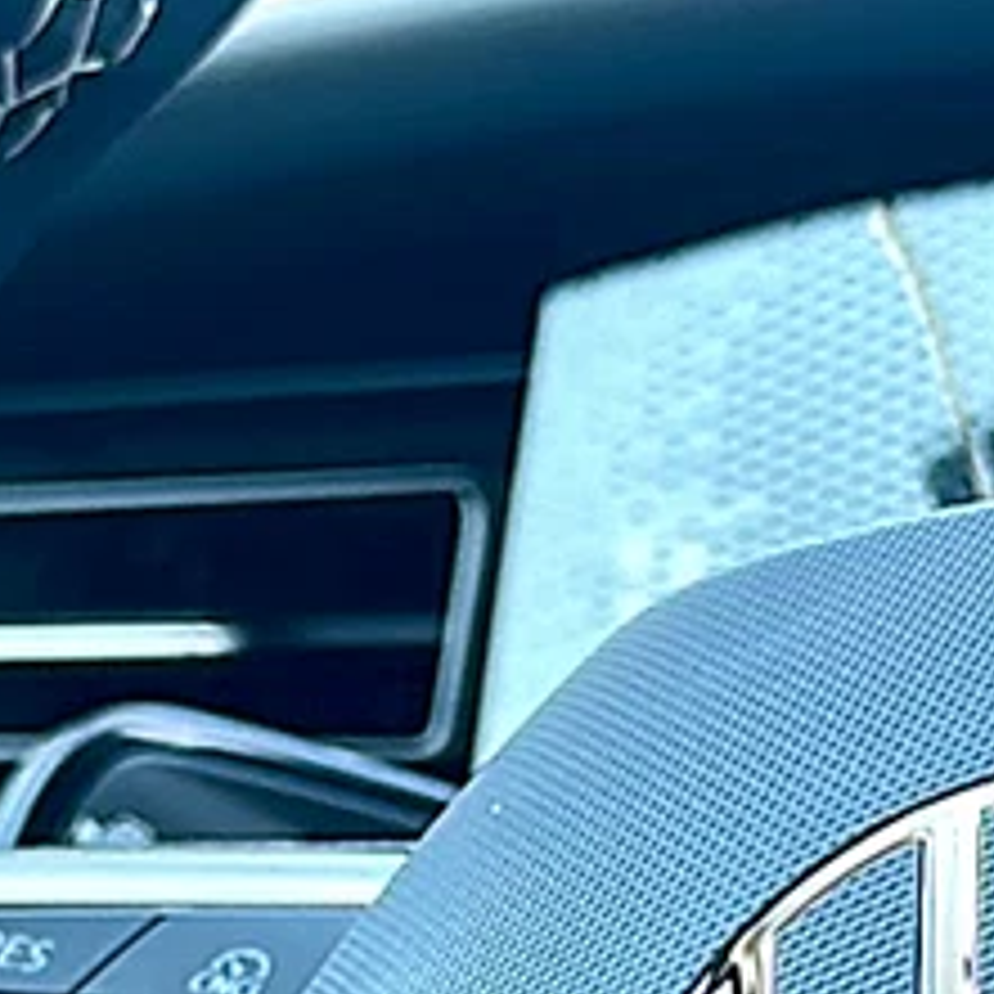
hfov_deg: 13.5
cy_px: 1032
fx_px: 4191
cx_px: 639
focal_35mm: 129
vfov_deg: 13.3
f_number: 1.78
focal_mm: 6.86
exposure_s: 1/110
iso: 50
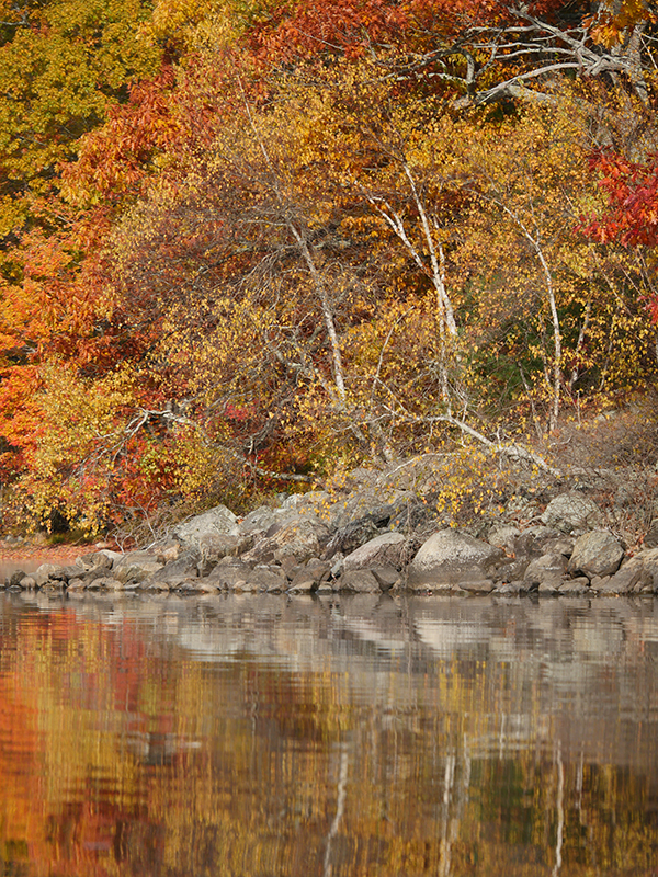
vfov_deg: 12.3
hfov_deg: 9.3
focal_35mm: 160
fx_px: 4055
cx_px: 329
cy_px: 438
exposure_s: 1/500
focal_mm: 80
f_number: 3.2
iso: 200
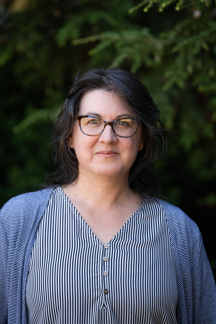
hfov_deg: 6.9
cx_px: 108
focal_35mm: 200
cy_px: 162
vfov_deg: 10.3
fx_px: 1800
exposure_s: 1/320
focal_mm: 200
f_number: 4
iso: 400
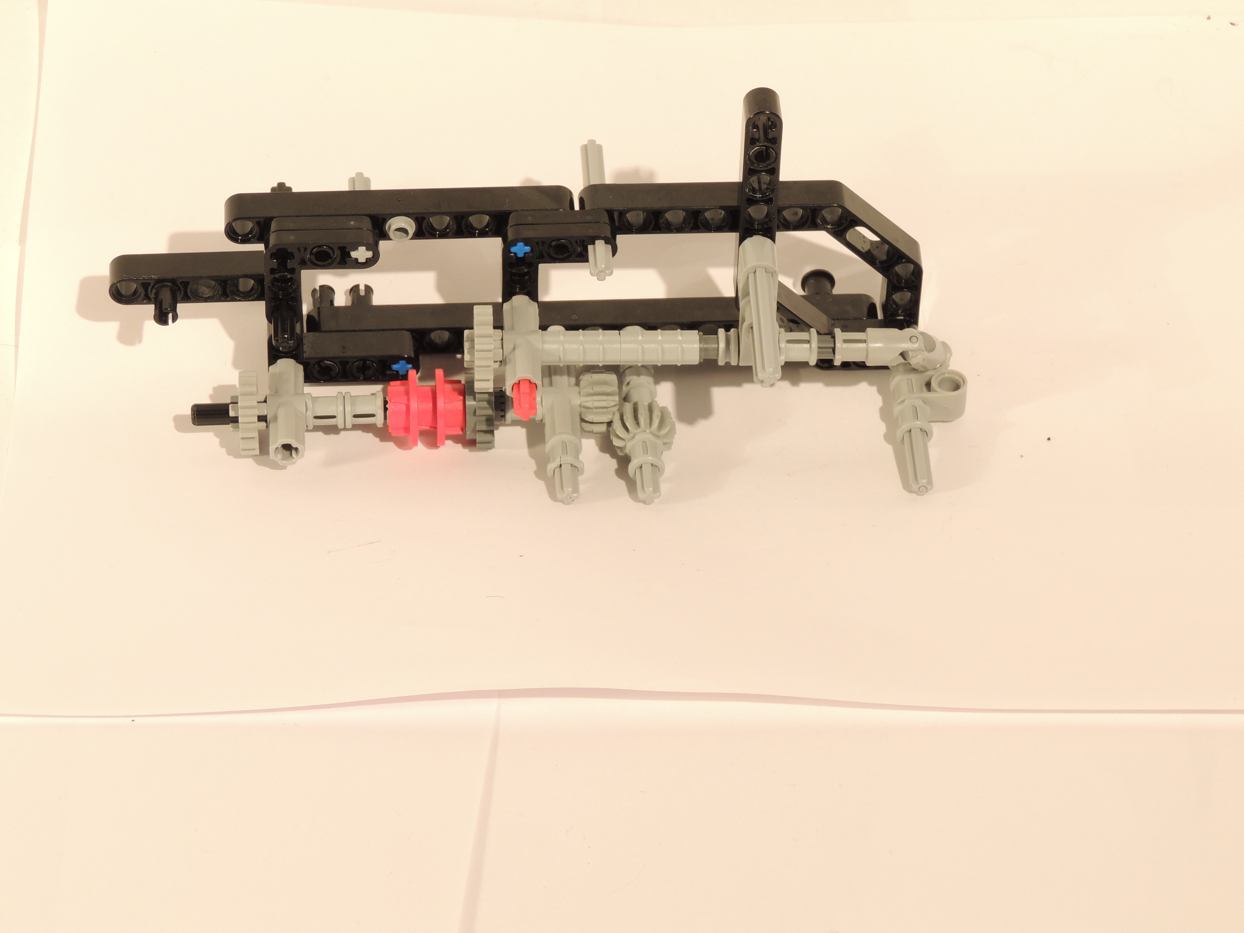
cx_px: 622
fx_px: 4852
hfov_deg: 14.6
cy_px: 466
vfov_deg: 11.0
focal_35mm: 135
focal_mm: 24
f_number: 6.1
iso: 100
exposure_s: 1/2.5
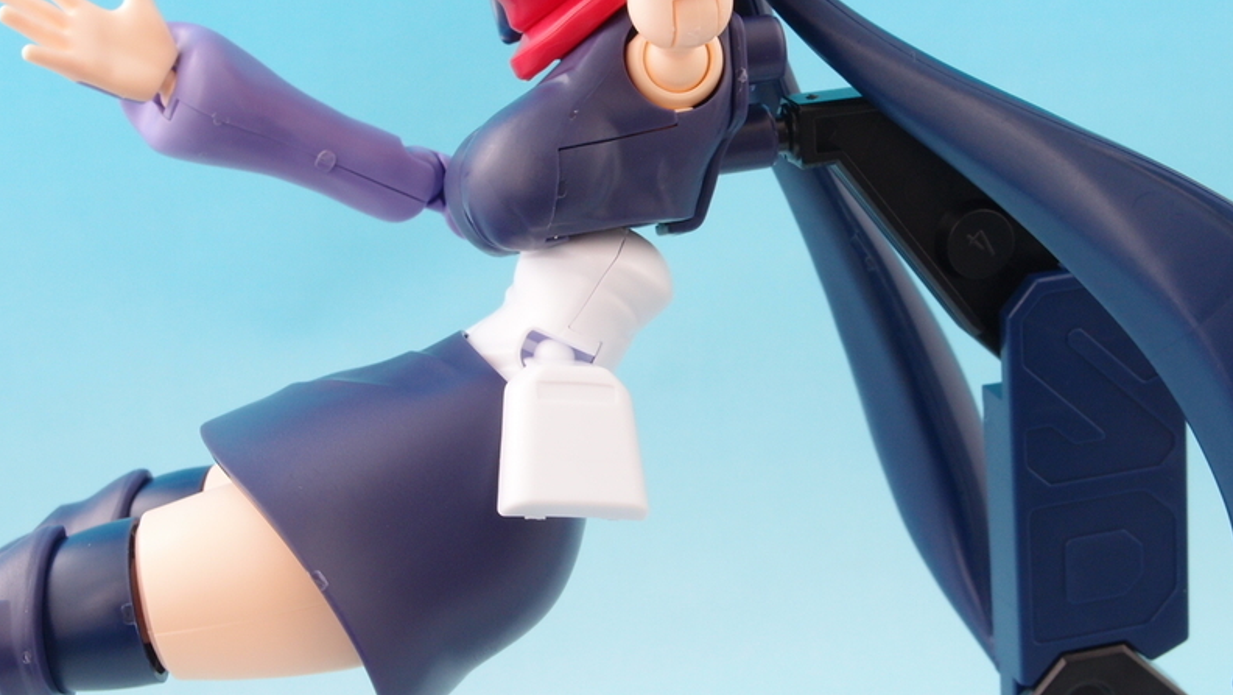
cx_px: 616
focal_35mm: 55
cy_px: 305
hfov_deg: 37.8
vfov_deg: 21.8
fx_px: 1799
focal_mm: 10.83
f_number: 8
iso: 100
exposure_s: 1
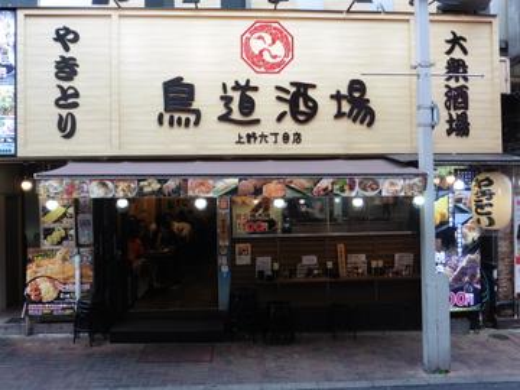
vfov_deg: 46.8
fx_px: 451
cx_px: 260
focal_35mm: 30
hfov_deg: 60.0
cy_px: 195
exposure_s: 1/50
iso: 100
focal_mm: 5.4
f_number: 3.6
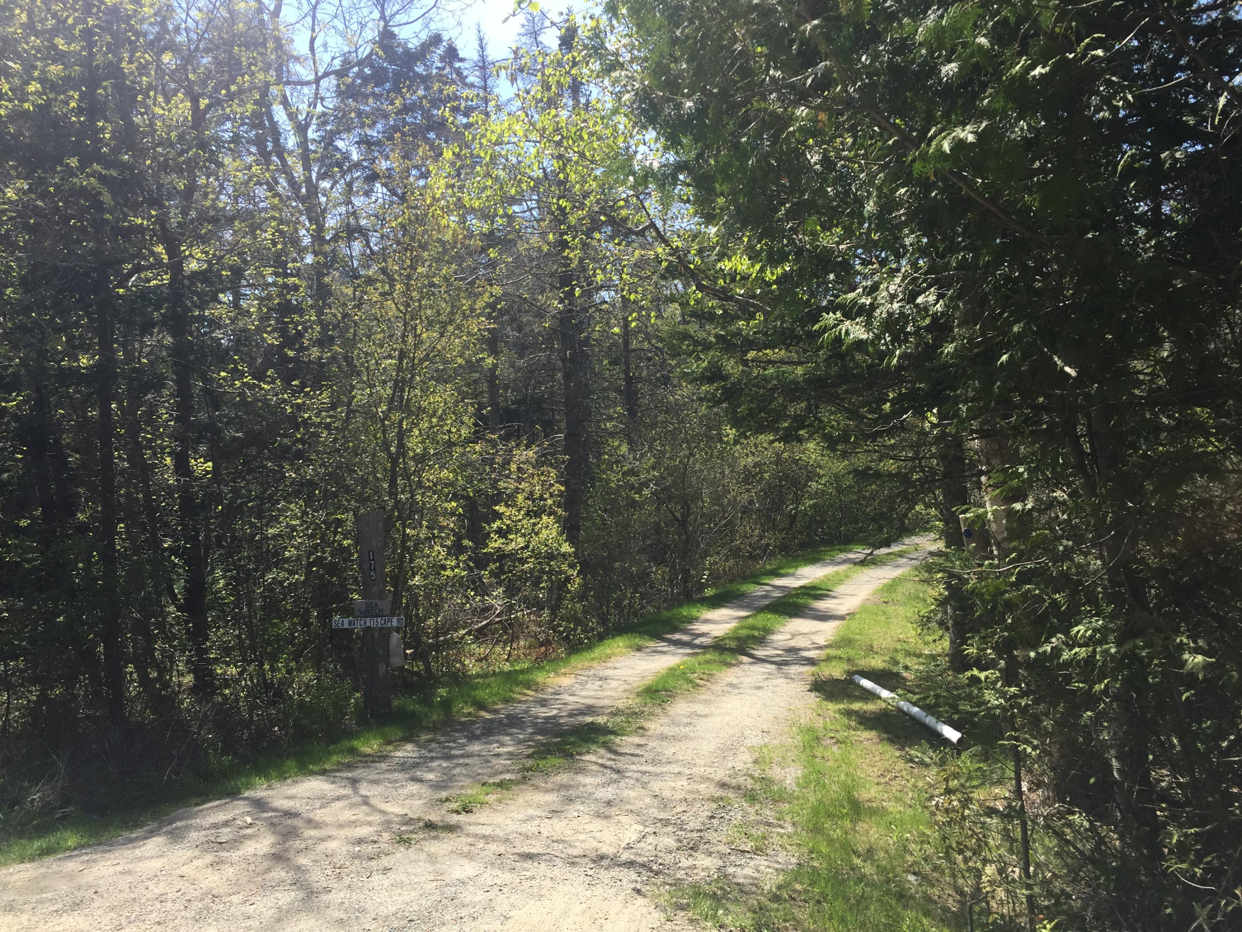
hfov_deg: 61.7
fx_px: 1041
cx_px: 621
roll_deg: +2.5
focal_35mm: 29
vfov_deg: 48.2
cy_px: 466
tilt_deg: +1.0
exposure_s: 1/920
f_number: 2.2
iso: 32
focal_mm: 4.15
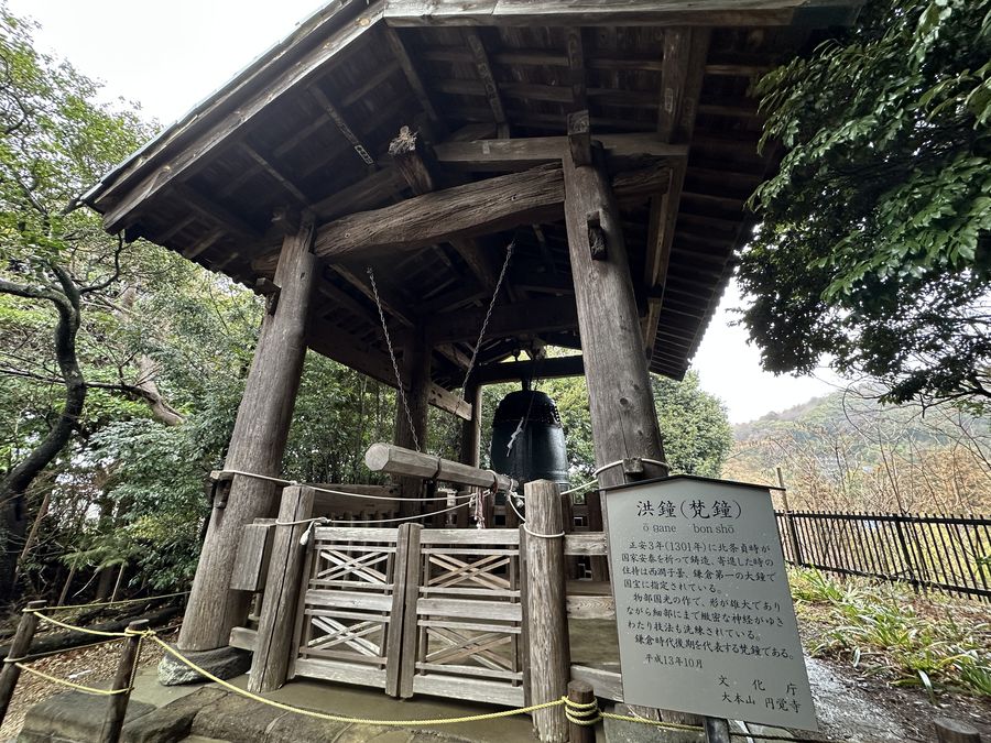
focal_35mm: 14
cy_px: 372
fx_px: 401
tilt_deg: +17.8
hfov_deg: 102.1
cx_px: 496
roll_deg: -0.2
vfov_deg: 85.7
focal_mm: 2.22
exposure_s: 1/99
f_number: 2.2
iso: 125
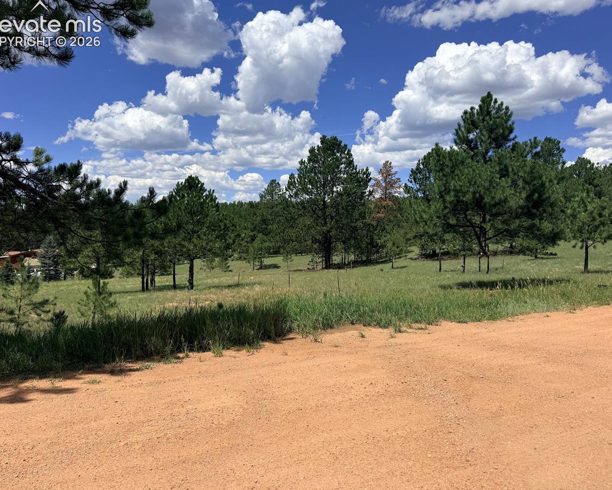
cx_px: 312
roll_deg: -0.1
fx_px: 471
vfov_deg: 54.9
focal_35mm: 26
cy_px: 243
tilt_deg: -1.6
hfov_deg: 66.0
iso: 80
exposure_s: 1/7353
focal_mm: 6.76
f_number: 1.78
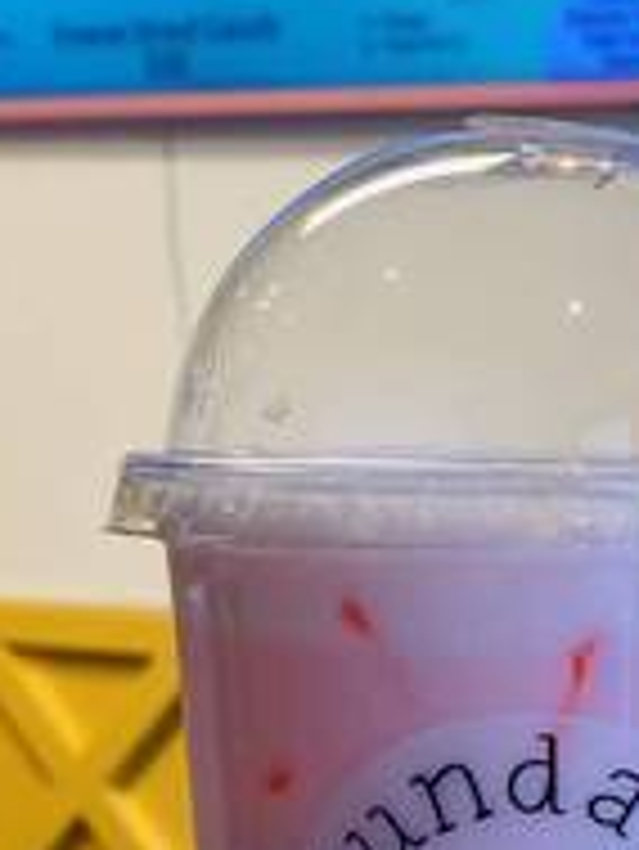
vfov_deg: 19.2
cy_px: 722
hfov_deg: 14.0
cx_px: 860
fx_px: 2483
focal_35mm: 101
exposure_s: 1/120
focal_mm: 4.25
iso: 64
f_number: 1.8
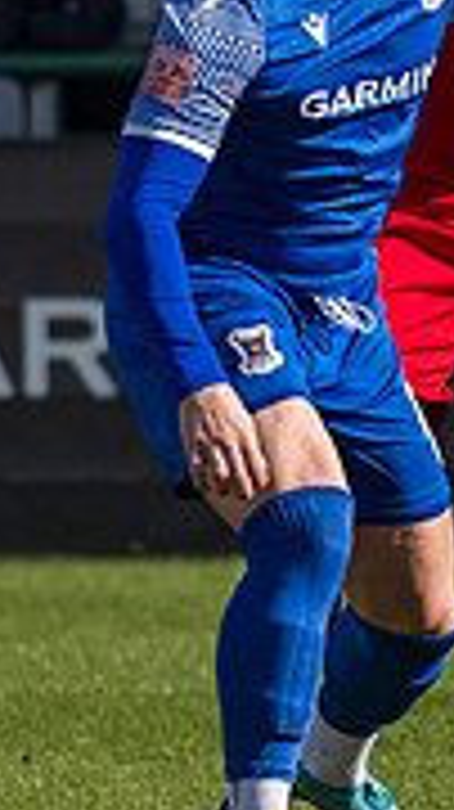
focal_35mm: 1604
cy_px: 74
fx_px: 34392
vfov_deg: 1.3
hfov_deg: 0.8
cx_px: 1081
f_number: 4
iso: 100
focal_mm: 190
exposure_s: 1/2000
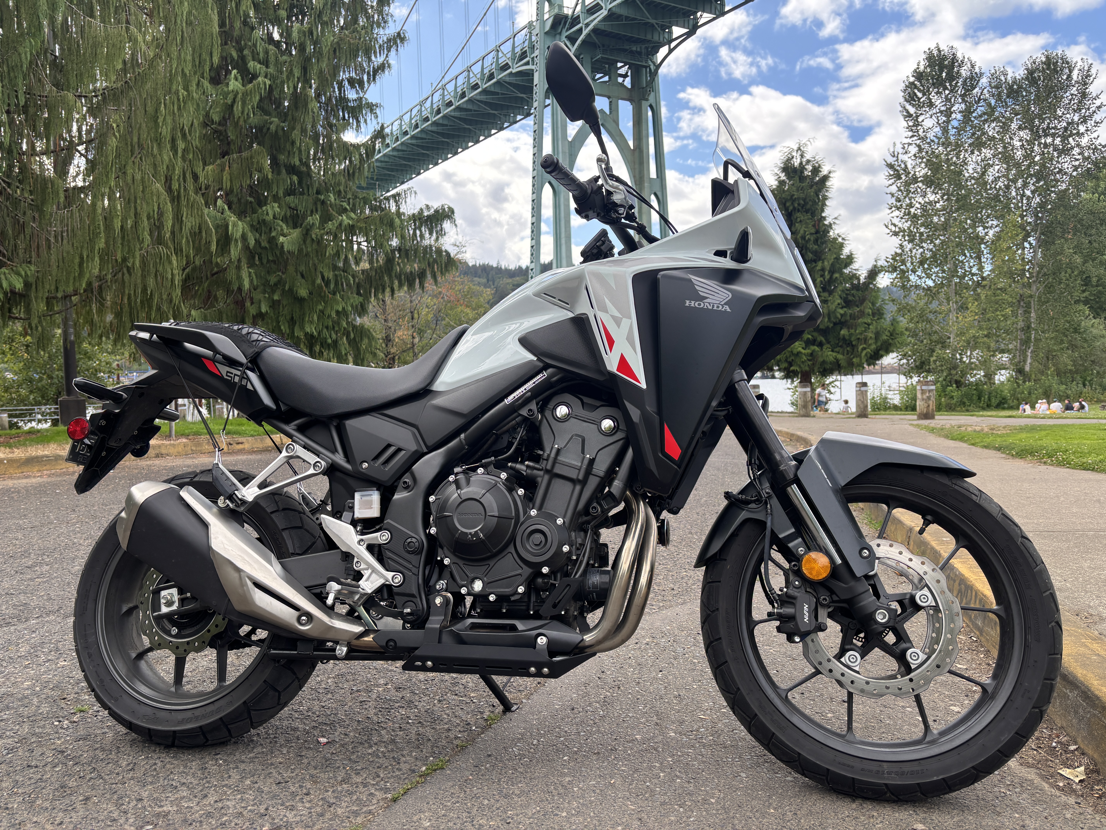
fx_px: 831
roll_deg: +2.0
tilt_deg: -4.2
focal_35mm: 26
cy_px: 415
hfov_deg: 67.3
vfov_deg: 53.1
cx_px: 553
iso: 50
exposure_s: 1/634
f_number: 1.6
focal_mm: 5.96
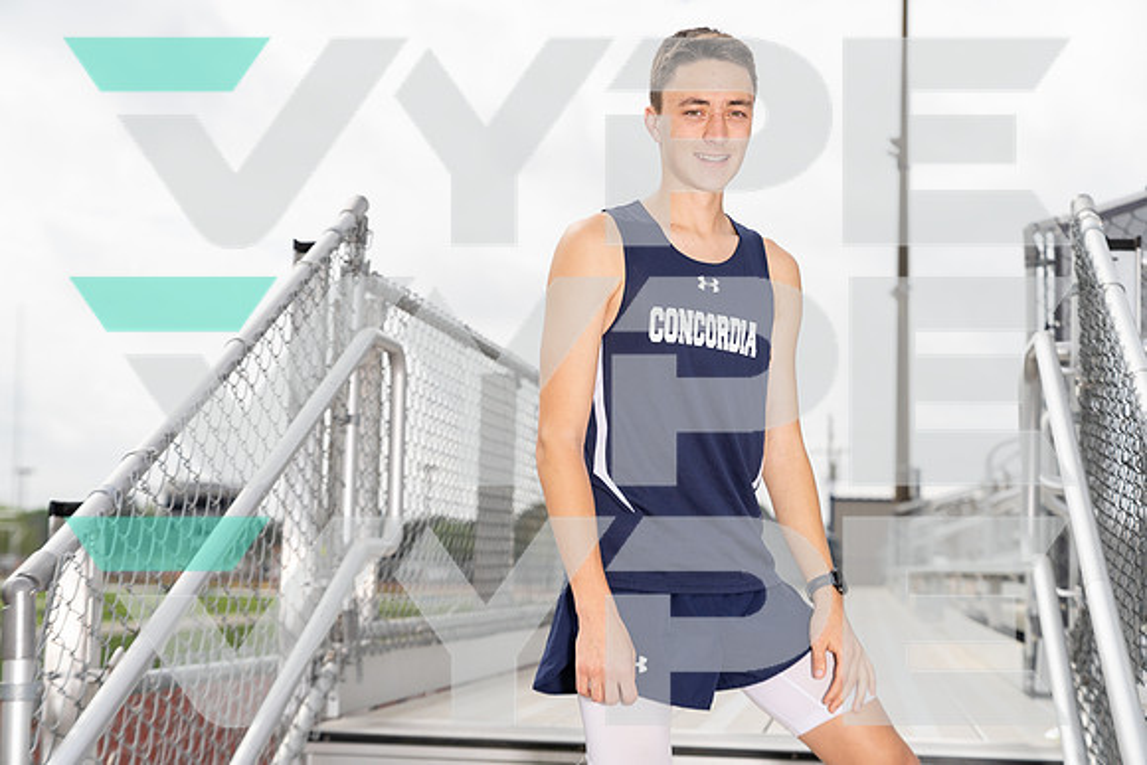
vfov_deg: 23.4
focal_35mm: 58
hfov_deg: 34.5
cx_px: 574
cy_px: 382
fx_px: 1848
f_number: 4
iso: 250
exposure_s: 1/1600
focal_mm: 58
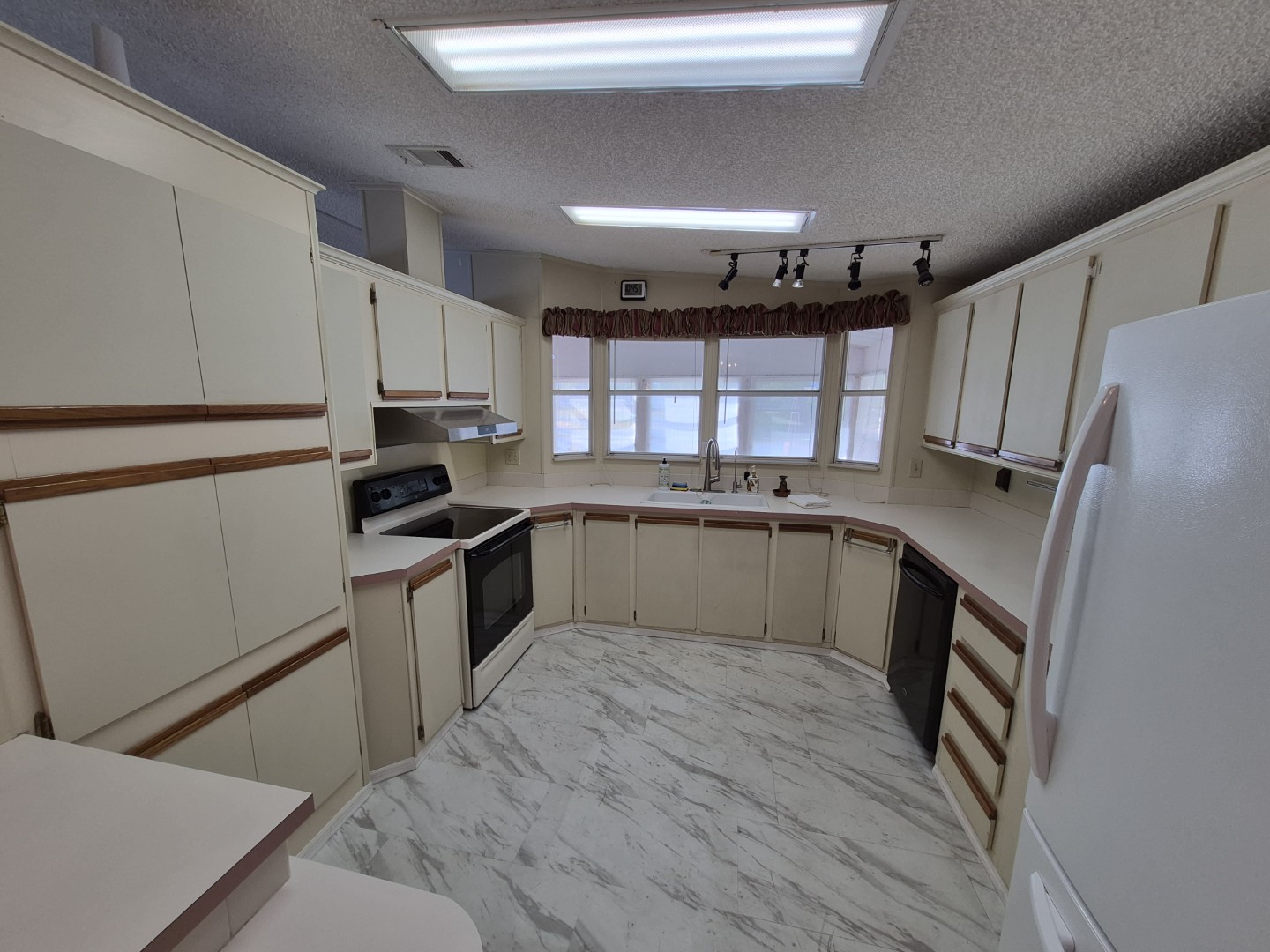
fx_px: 477
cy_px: 476
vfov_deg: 89.9
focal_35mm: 13
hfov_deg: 106.2
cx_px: 635
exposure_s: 1/60
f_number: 2.2
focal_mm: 1.74
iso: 50
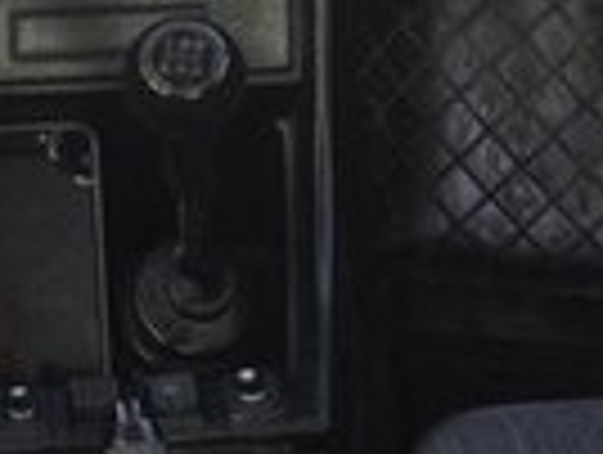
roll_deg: -0.3
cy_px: -115
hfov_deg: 11.4
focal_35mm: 172
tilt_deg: -29.1
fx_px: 3002
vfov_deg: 8.5
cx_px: 40
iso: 64
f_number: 2.4
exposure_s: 1/120
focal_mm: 4.28
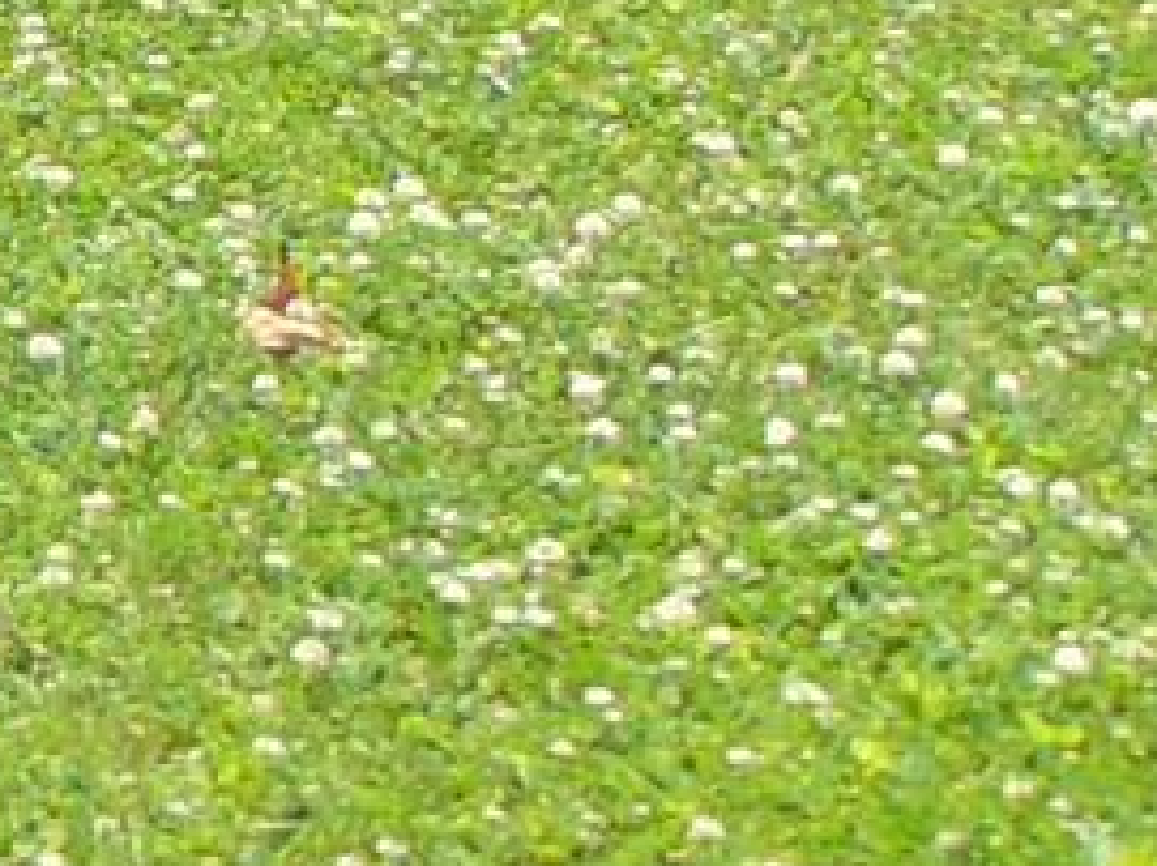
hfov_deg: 6.1
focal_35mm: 295
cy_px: -1672
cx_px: -2448
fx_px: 9856
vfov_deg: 4.8
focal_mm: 6.9
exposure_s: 1/500
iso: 80
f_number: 3.3
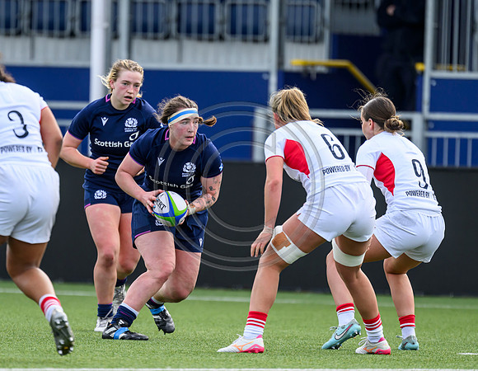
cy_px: 168
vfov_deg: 1.8
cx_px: 177
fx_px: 11980
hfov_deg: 2.3
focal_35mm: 857
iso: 500
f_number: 4
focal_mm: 560
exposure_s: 1/1600
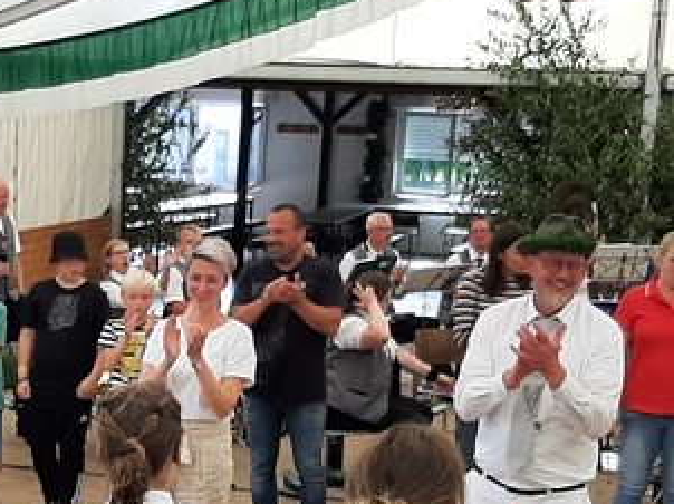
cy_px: 448
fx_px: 1790
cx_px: 86
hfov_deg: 20.9
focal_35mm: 92
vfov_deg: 15.9
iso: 40
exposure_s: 1/190
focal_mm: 3.93
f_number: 1.7
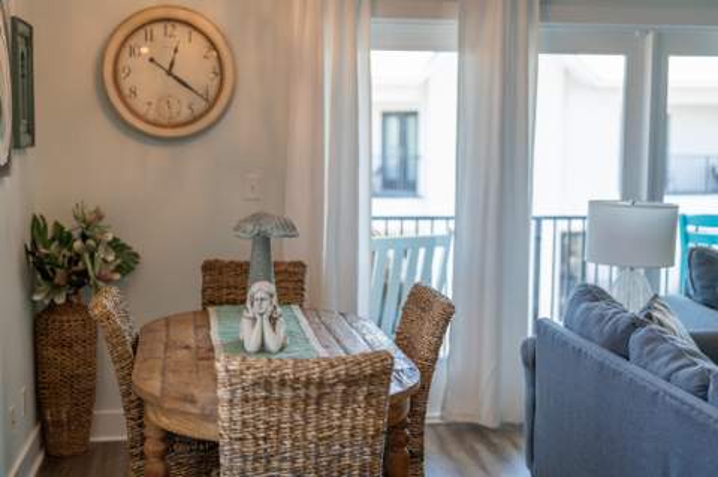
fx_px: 996
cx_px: 359
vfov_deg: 26.9
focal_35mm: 50
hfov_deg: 39.6
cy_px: 238
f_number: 1.8
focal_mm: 50
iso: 100
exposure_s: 1/160
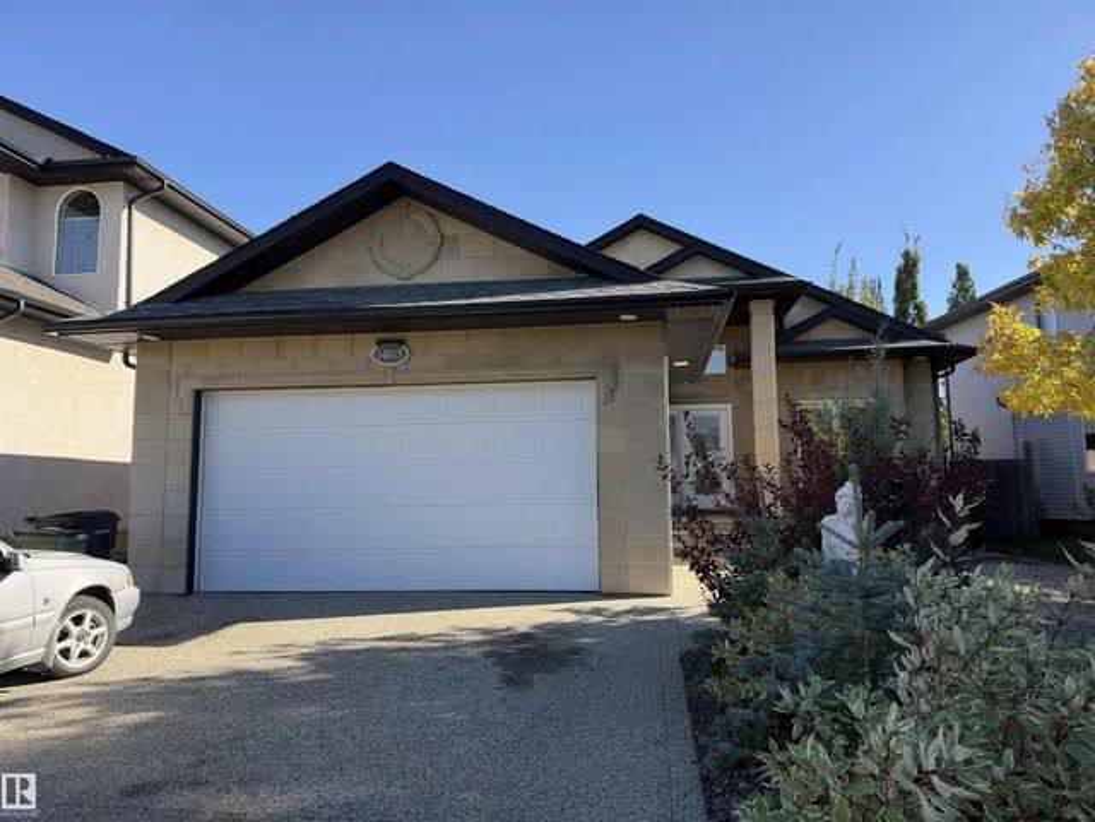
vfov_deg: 56.8
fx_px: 759
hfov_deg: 71.6
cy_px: 411
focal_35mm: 24
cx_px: 548
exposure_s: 1/1754
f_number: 1.8
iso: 64
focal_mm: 6.93
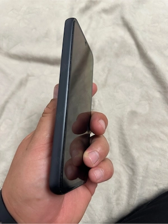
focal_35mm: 24
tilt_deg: -68.6
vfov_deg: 71.6
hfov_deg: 56.8
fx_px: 155
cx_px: 84
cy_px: 112
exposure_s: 1/50
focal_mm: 6.86
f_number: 1.78
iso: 125
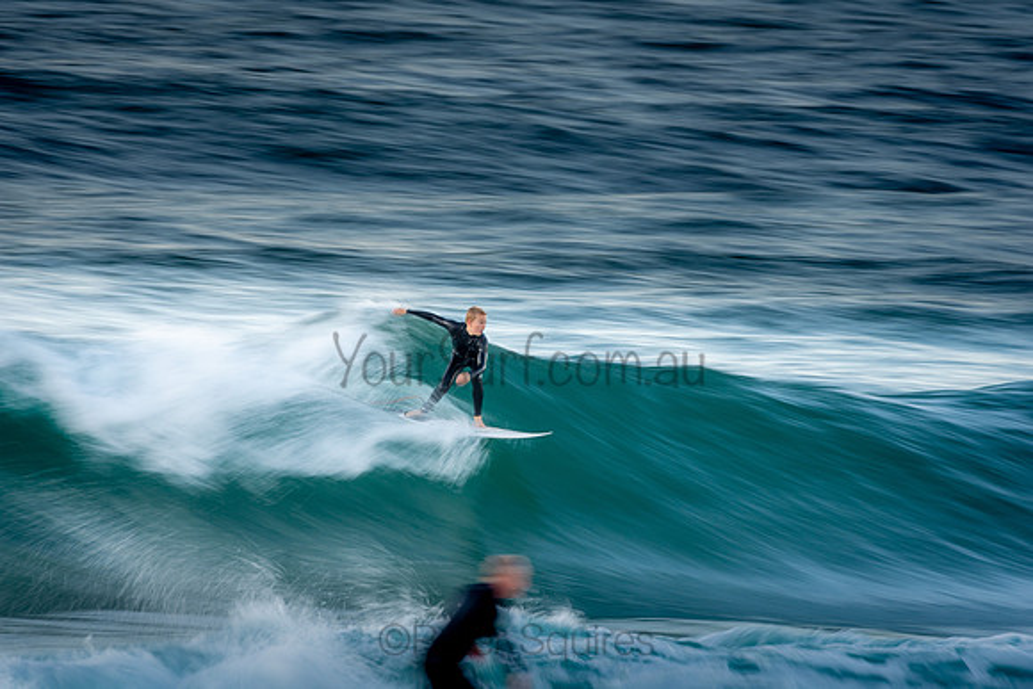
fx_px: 21525
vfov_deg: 1.8
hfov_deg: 2.7
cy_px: 344
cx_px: 516
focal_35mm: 750
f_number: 13
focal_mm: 500
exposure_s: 1/15
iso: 100
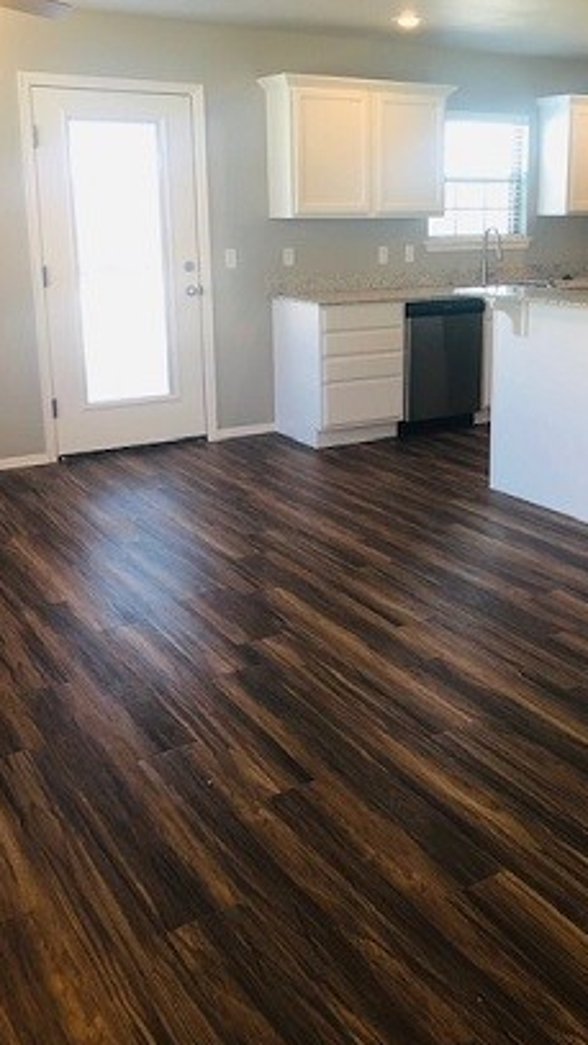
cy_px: 434
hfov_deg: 32.5
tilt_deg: -11.8
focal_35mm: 36
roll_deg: +1.0
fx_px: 998
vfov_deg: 55.0
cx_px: 398
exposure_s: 1/24
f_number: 1.8
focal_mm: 4
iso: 32
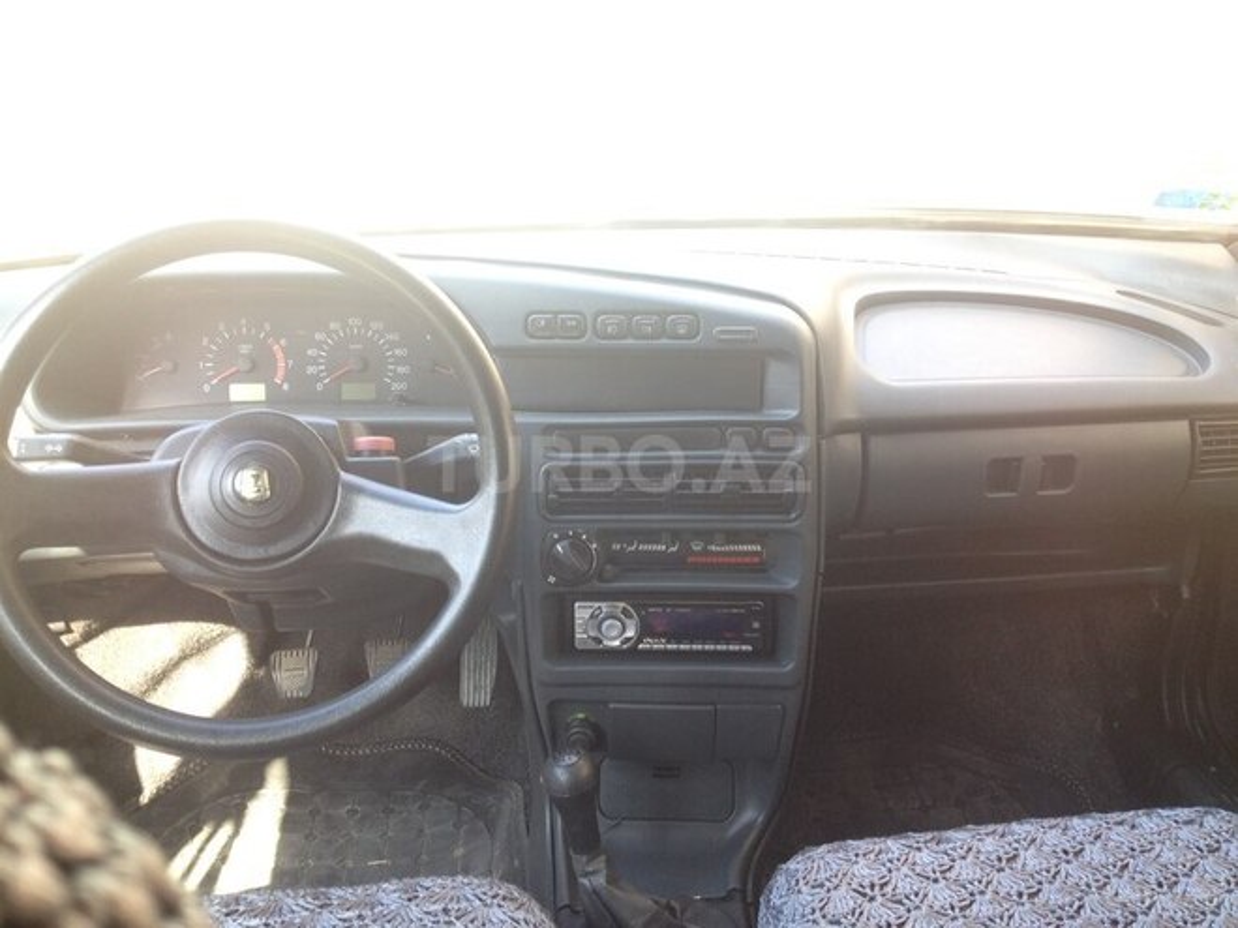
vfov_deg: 40.7
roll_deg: -2.5
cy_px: 464
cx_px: 619
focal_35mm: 35
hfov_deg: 52.6
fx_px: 1252
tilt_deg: -20.3
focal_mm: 4.28
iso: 50
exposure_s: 1/40
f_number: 2.4
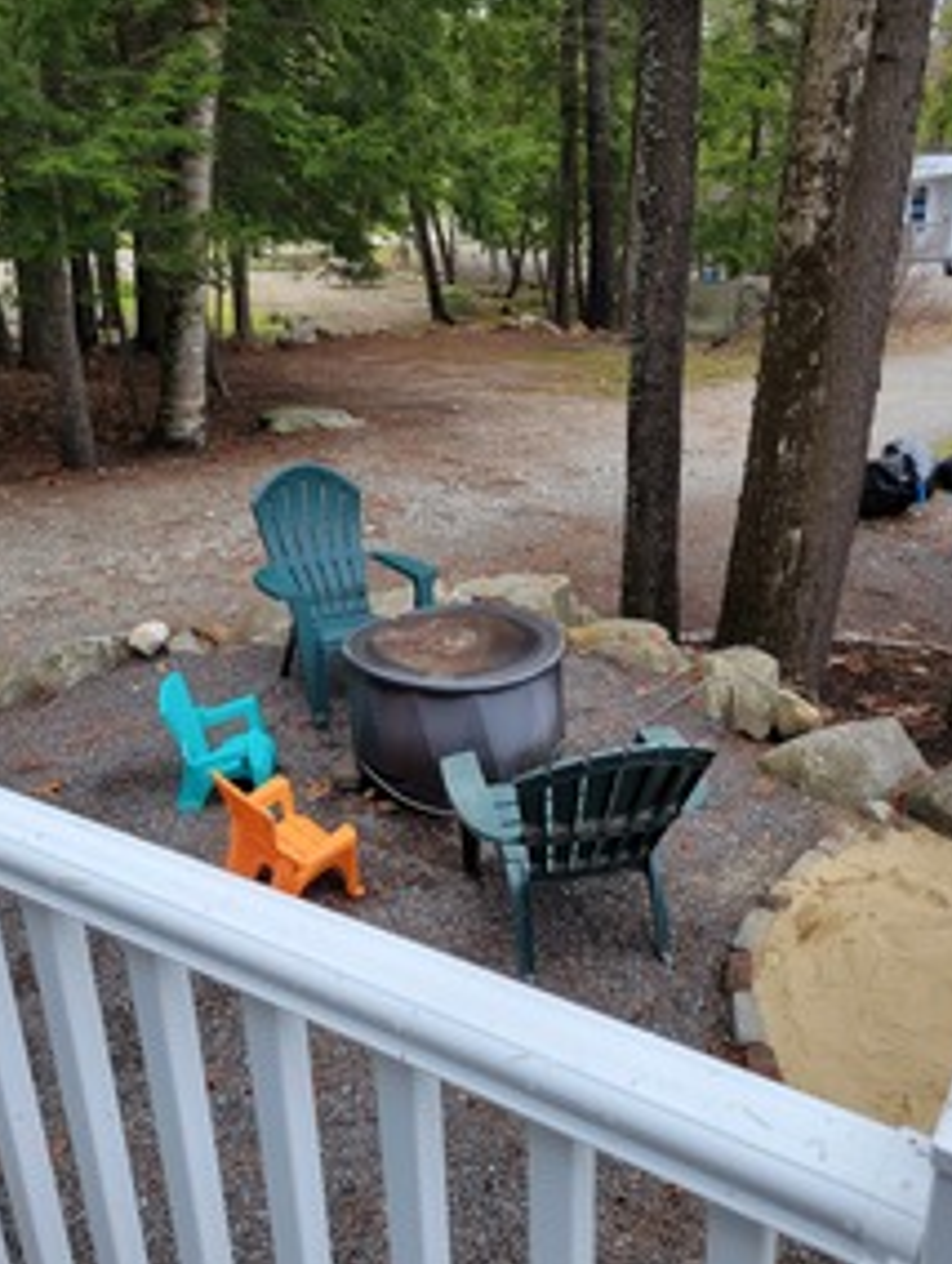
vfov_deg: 56.7
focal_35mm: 32
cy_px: 623
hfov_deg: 44.3
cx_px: 505
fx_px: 1170
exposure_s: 1/652
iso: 40
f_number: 1.8
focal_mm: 5.4
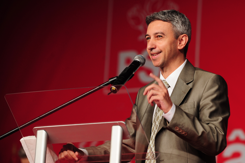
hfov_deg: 15.2
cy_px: 82
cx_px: 122
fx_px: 918
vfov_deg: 10.1
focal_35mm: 135
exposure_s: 1/160
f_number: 4
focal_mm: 135
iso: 800
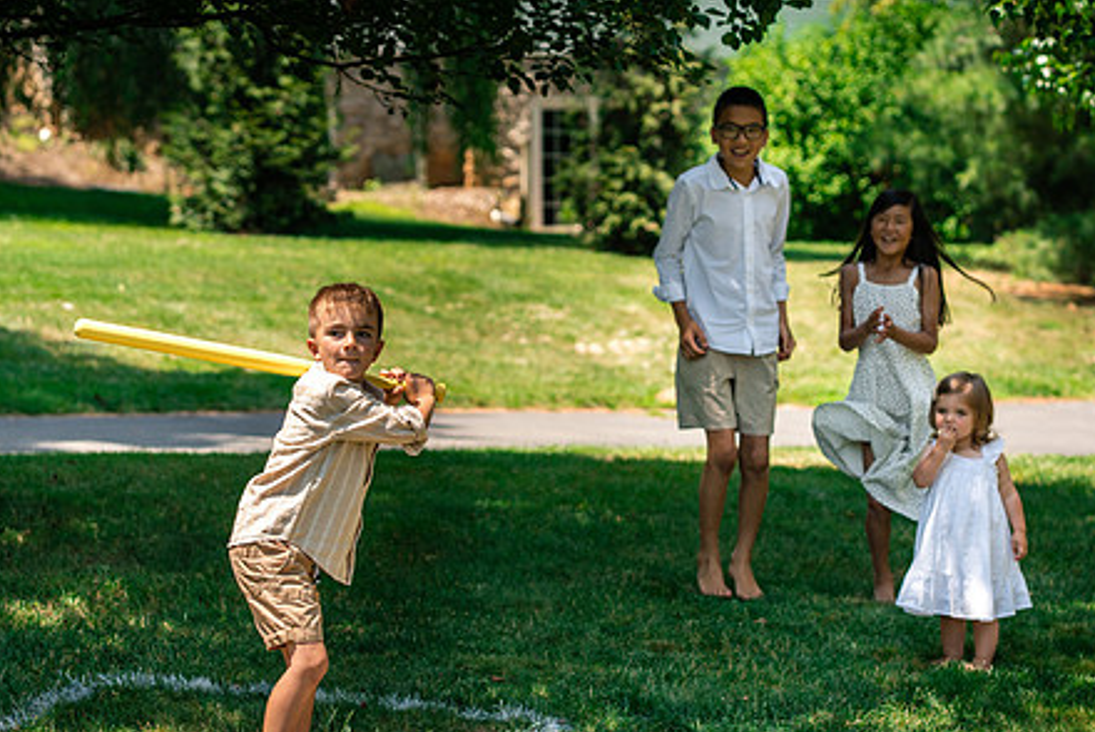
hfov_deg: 18.2
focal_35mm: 112
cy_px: 357
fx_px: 3409
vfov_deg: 12.3
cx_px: 600
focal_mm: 85
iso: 320
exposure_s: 1/2500
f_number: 3.5
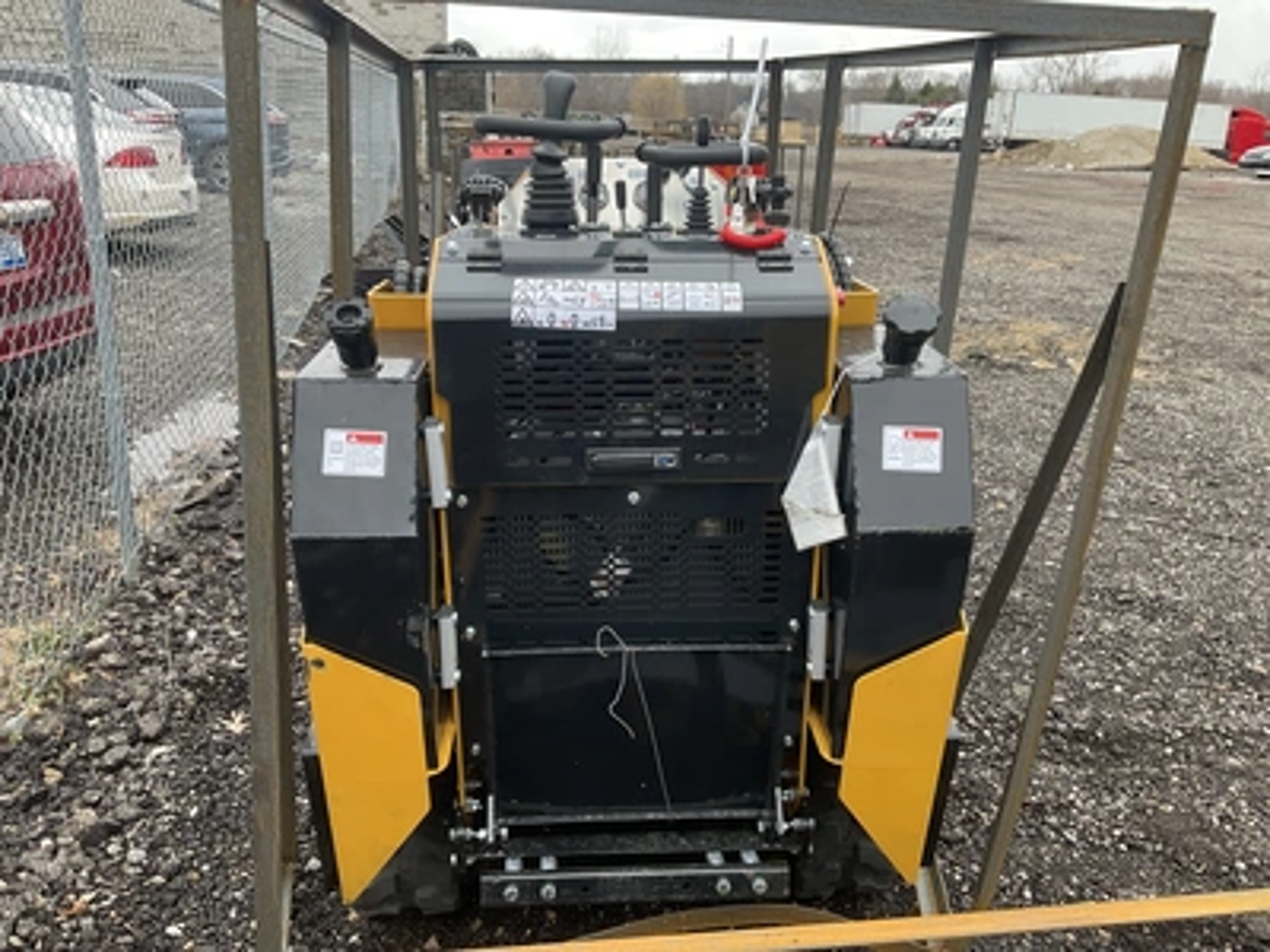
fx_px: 1064
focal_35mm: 29
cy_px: 476
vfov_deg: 48.2
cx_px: 635
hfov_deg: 61.7
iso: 20
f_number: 1.8
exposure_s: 1/144
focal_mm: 3
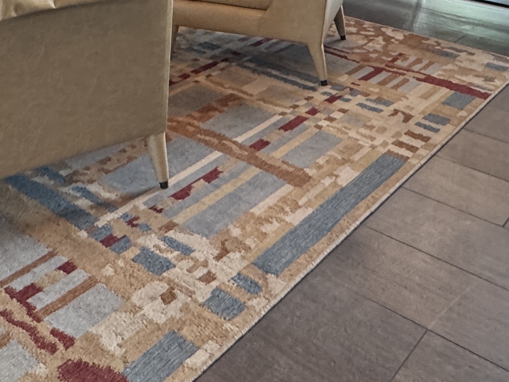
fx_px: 735
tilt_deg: -9.9
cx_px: 211
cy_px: -99
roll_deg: -0.9
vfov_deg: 25.5
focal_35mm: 50
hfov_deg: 38.1
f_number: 2.2
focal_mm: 2.22
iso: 320
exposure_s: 1/120
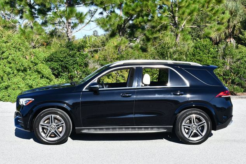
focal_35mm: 61
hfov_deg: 32.9
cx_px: 124
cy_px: 81
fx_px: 417
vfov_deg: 22.3
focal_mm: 30
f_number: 8
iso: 180
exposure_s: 1/250
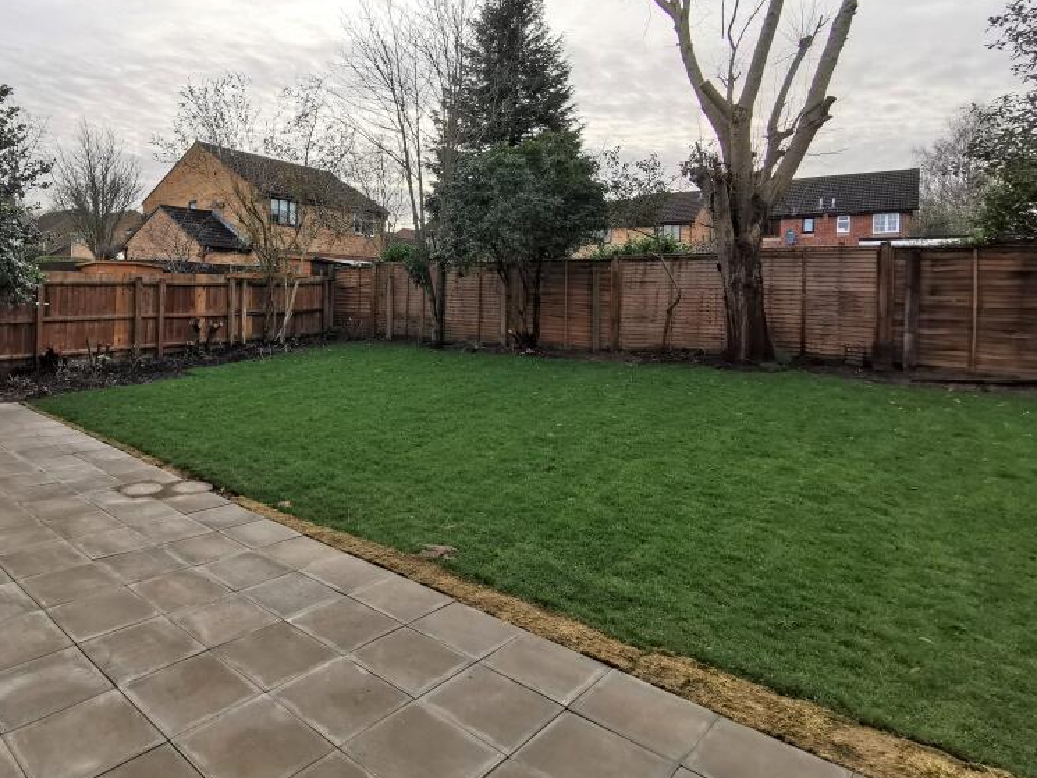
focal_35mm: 22
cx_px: 352
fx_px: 659
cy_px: 295
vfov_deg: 60.3
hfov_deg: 74.2
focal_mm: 2.35
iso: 50
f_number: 2.2
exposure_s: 1/164
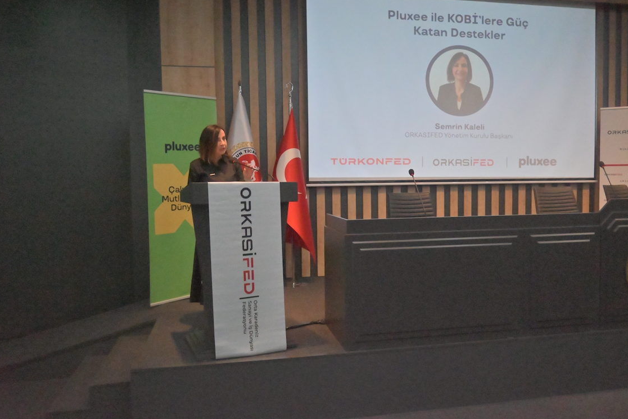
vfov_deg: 43.9
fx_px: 520
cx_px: 323
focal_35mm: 30
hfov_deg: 62.2
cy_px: 206
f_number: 3.8
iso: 11400
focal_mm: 18.5
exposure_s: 1/4000
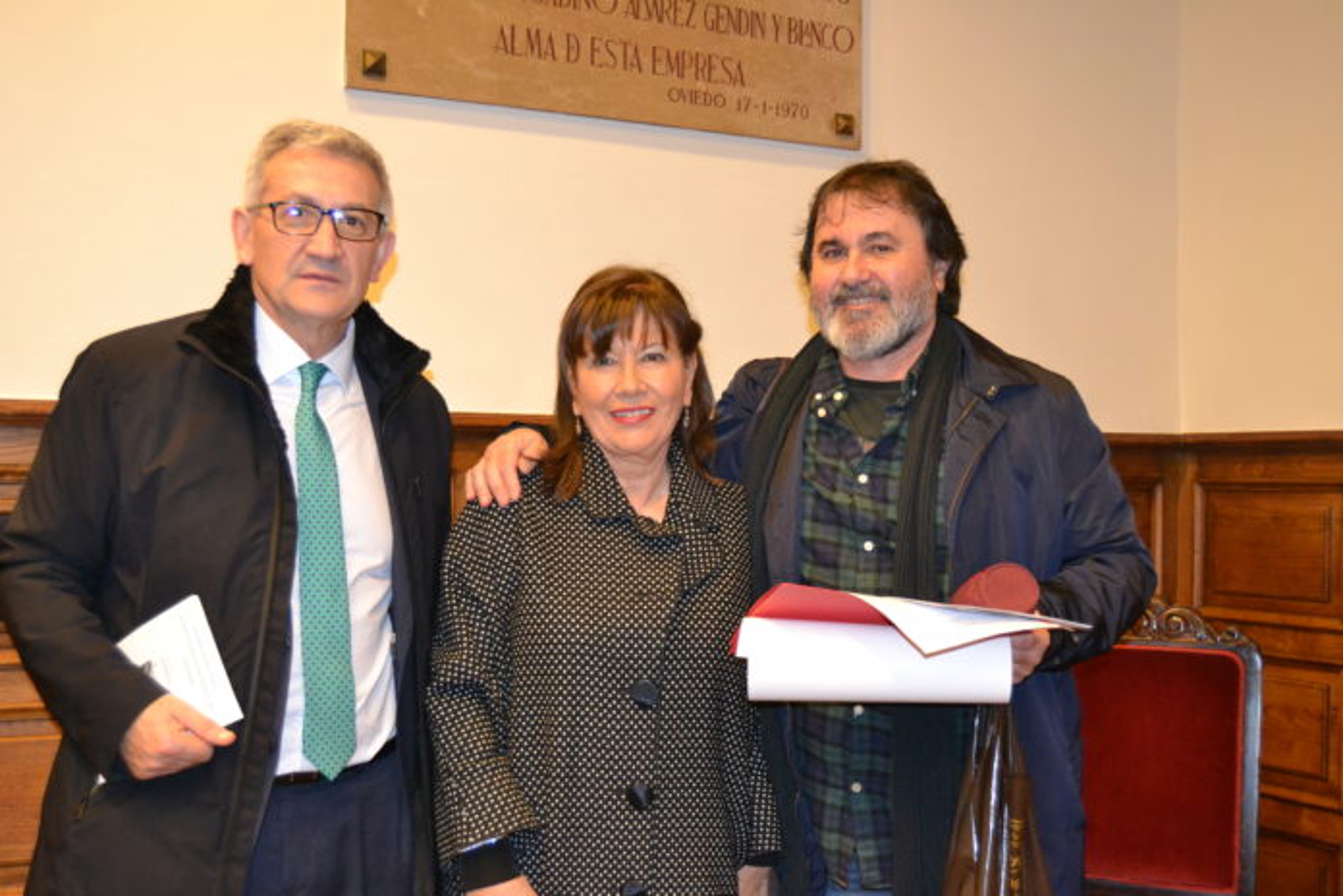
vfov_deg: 31.9
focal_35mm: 42
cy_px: 448
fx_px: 1567
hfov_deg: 46.4
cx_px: 672
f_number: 4
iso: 2200
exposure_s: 1/60
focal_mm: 28
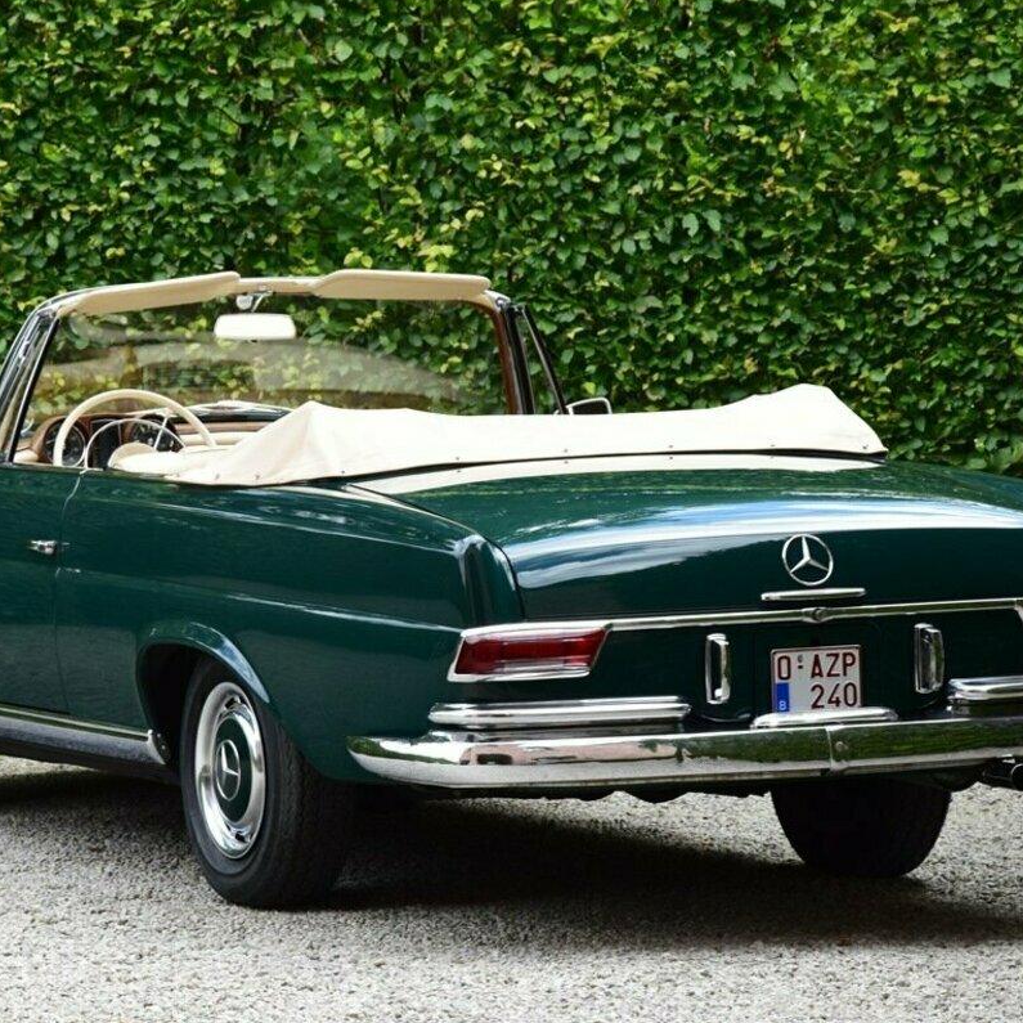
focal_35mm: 164
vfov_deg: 10.7
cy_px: 510
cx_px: 438
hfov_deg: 10.7
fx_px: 5471
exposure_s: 1/125
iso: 640
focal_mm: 85
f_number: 9
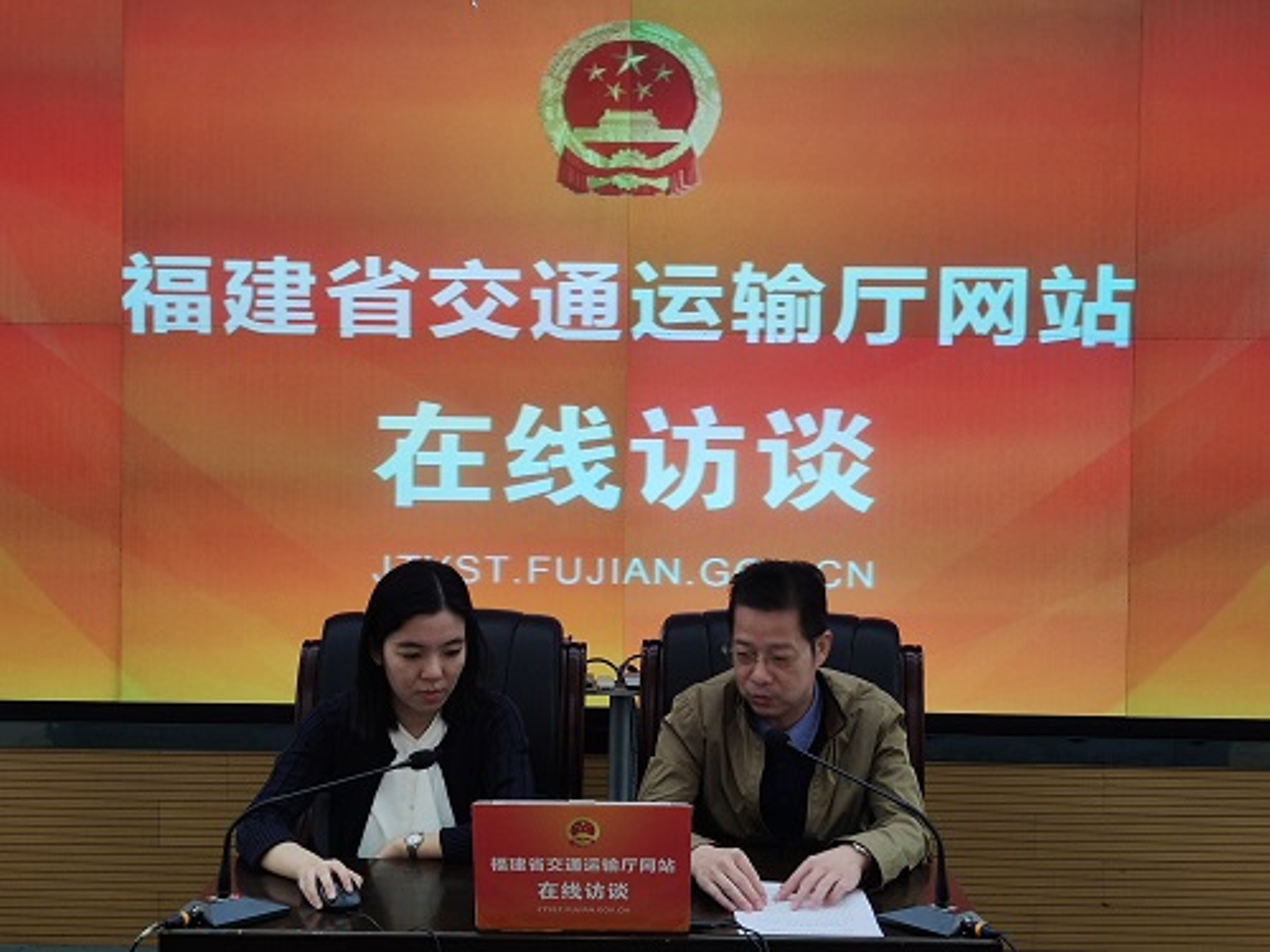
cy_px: 476
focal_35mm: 43
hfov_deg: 43.9
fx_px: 1578
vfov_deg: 33.6
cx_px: 635
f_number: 1.75
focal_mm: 4.75
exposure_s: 1/50
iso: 371
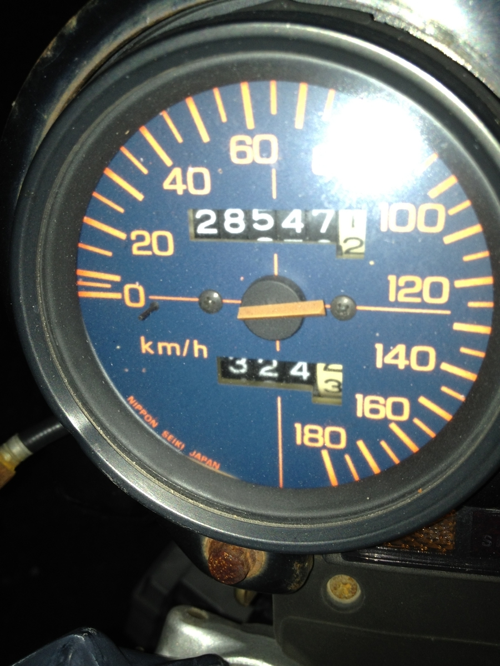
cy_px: 333
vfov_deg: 52.6
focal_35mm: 35
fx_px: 674
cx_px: 250
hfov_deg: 40.7
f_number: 2.4
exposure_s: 1/40
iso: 64
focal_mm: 4.28
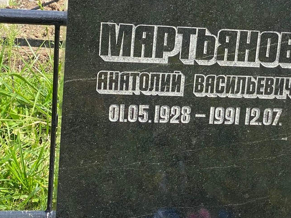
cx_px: 242
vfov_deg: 12.7
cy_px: 60
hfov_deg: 16.8
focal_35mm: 116
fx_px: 975
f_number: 2
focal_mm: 6
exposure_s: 1/457
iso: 20
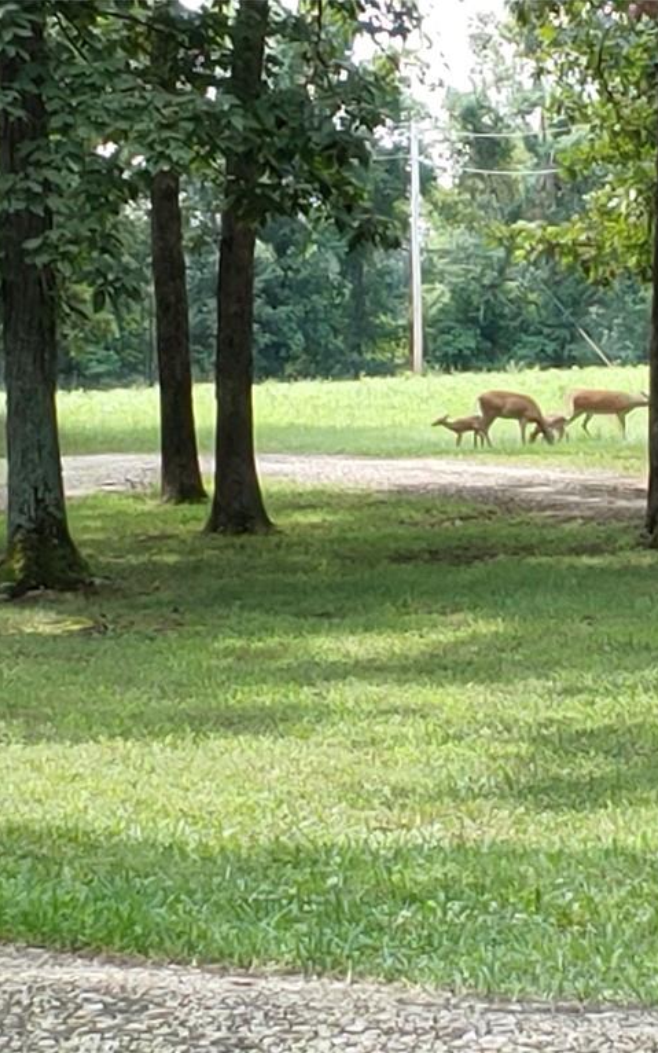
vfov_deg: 11.6
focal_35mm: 180
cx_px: 519
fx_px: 5163
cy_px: 526
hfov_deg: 7.3
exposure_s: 1/290
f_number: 1.5
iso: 50
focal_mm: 4.23
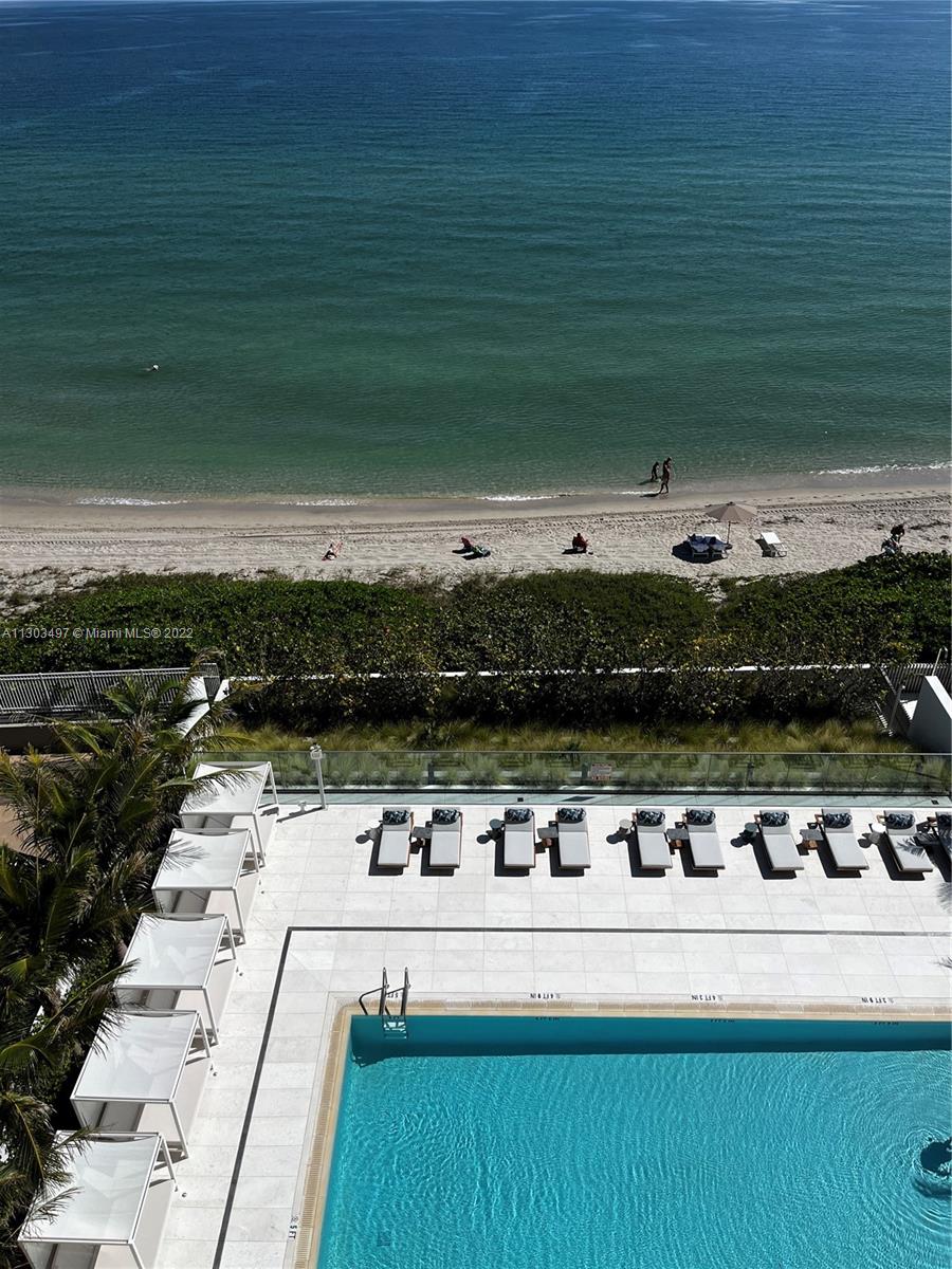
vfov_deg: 67.3
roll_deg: +1.7
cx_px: 476
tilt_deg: -34.1
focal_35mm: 26
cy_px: 634
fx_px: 953
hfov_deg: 53.1
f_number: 1.6
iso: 50
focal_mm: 5.1
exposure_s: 1/8403
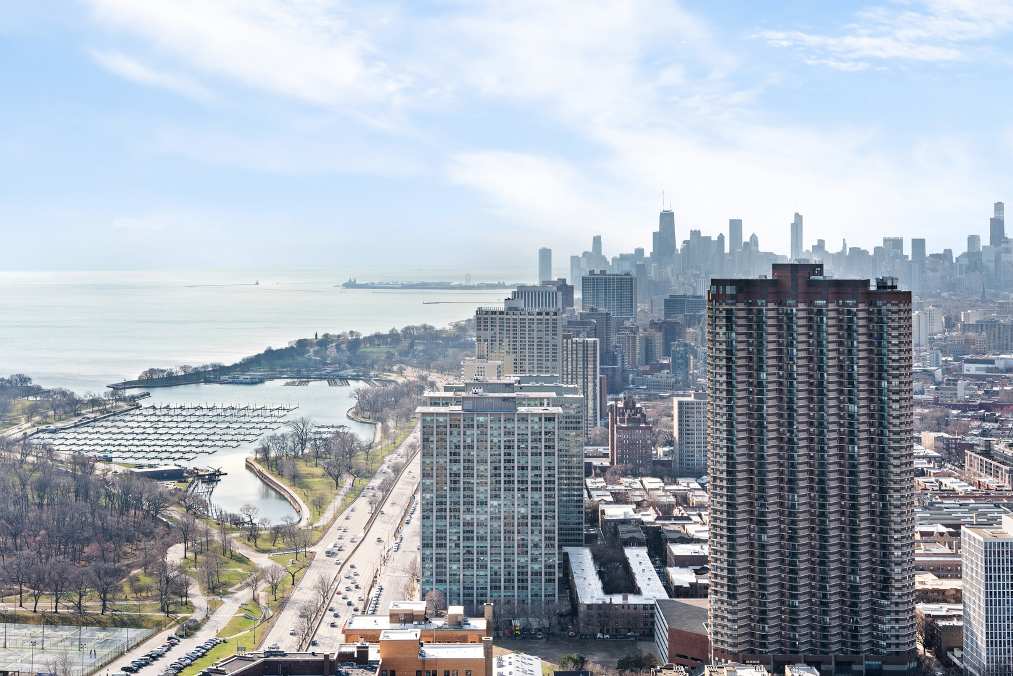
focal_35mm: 52
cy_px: 338
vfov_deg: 26.0
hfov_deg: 38.2
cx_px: 506
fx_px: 1463
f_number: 7.1
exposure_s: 1/500
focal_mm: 35
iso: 320
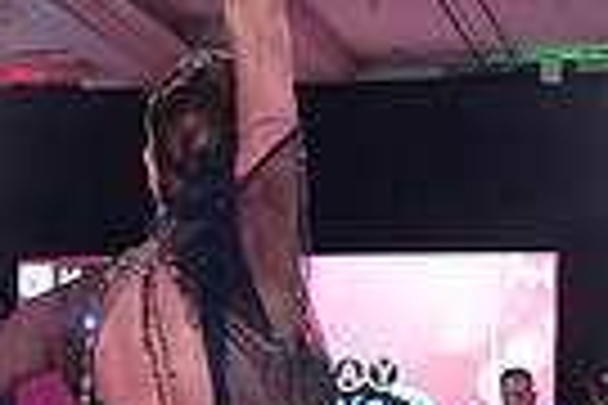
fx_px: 2685
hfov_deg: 12.7
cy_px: 619
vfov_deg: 8.4
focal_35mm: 159
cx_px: -32
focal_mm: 37
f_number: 6.3
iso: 5000
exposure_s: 1/320
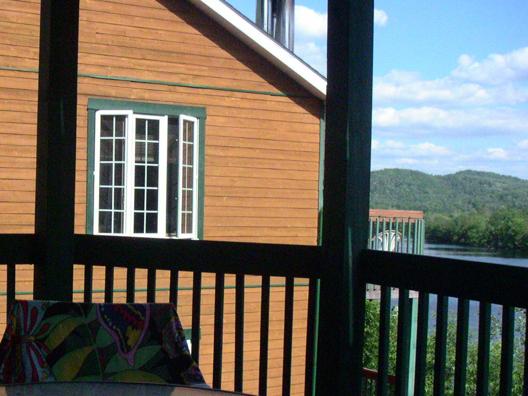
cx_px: 151
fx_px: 839
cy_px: 223
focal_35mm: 55
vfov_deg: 26.5
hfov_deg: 34.4
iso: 400
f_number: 6.6
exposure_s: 1/750
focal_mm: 6
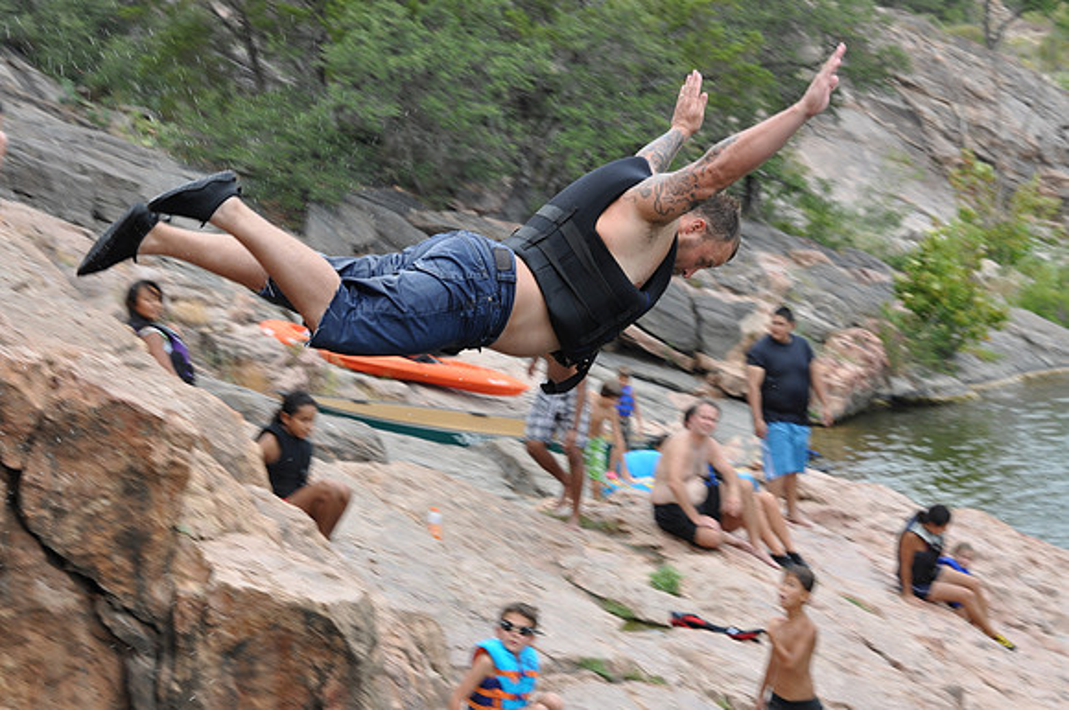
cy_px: 355
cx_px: 534
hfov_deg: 19.5
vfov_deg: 13.0
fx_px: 3114
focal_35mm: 105
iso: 200
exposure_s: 1/200
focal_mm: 70
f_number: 8
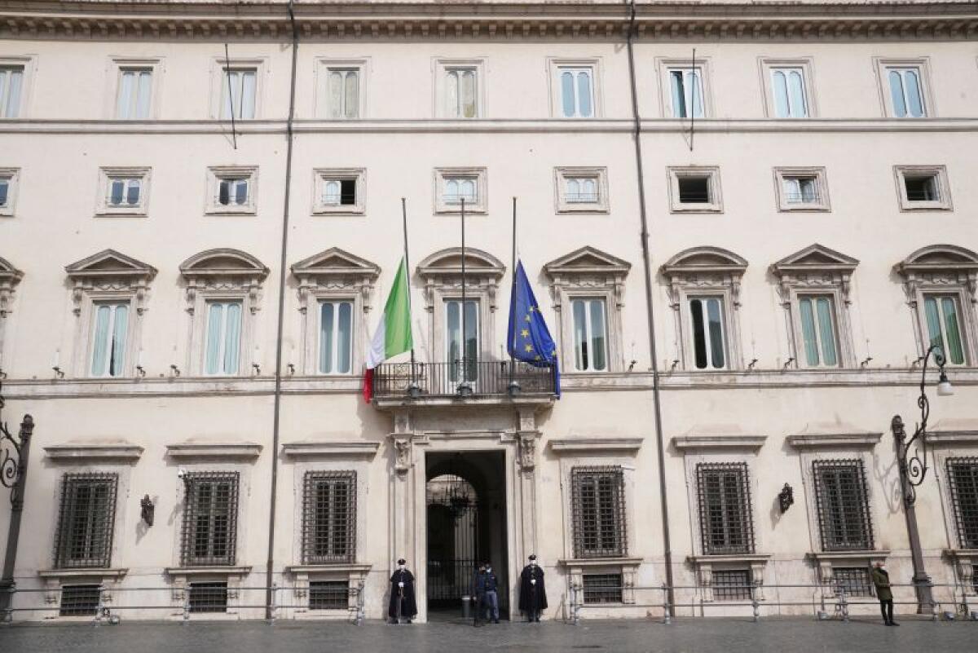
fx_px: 842
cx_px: 489
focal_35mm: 31
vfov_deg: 42.4
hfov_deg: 60.3
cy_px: 326
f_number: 13
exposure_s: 1/400
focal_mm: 31
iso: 500
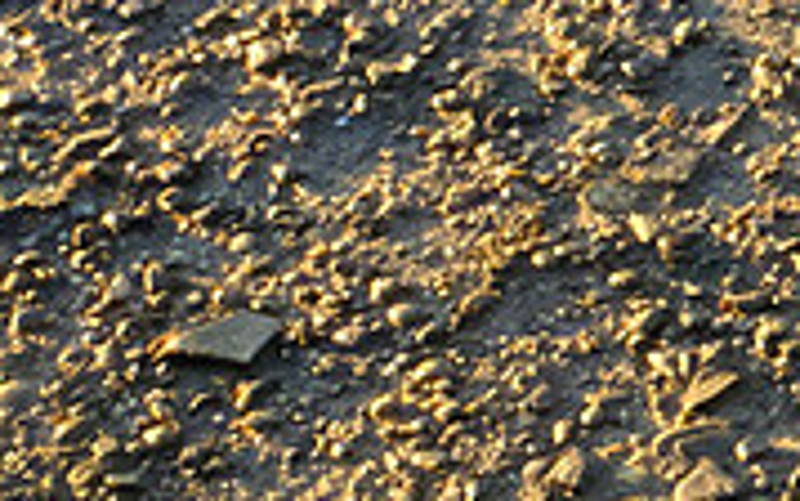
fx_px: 4362
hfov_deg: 8.7
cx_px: 2360
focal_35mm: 200
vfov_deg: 6.5
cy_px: -143
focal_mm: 21.4
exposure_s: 1/90
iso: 6400
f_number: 20
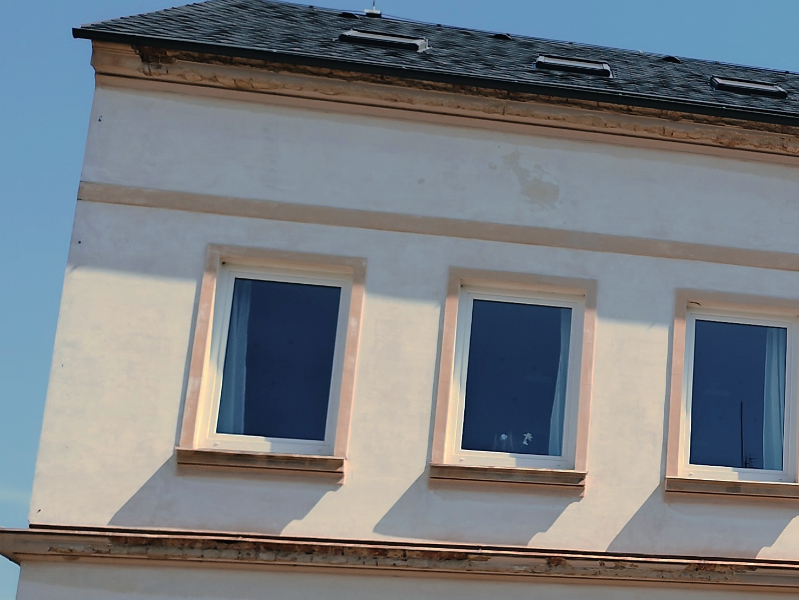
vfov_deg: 22.4
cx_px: 988
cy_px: 458
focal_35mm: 65
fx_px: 1500
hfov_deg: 26.2
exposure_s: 1/689
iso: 50
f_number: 1.89
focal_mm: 5.89
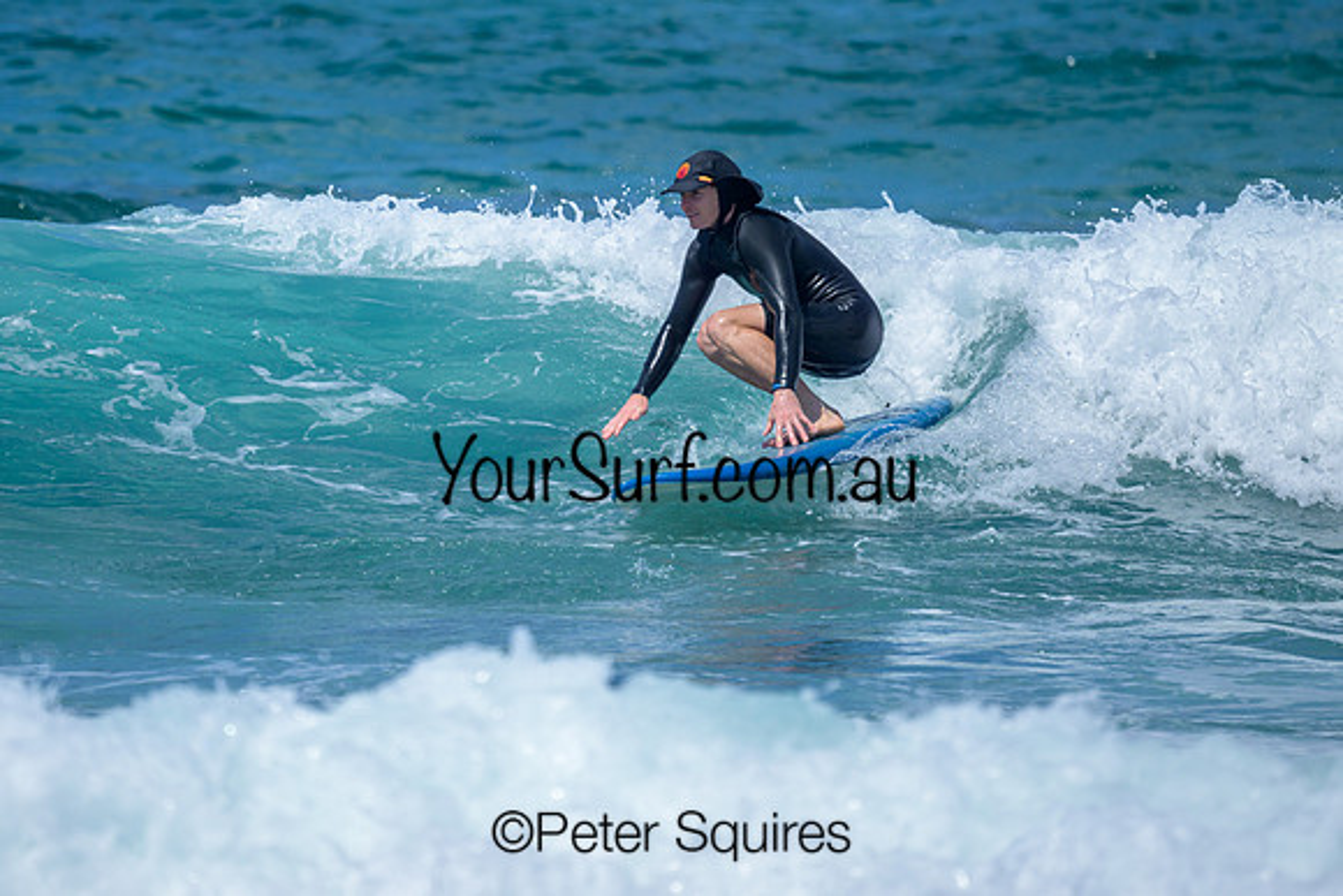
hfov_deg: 1.9
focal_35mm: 1092
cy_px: 368
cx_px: 610
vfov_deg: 1.3
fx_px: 40732
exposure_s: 1/2500
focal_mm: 800
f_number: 6.3
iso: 220
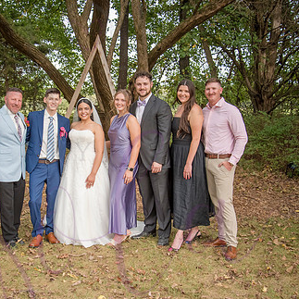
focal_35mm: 54
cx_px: 96
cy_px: 149
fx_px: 528
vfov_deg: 31.6
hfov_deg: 31.4
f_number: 5
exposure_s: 1/320
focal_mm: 32
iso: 400
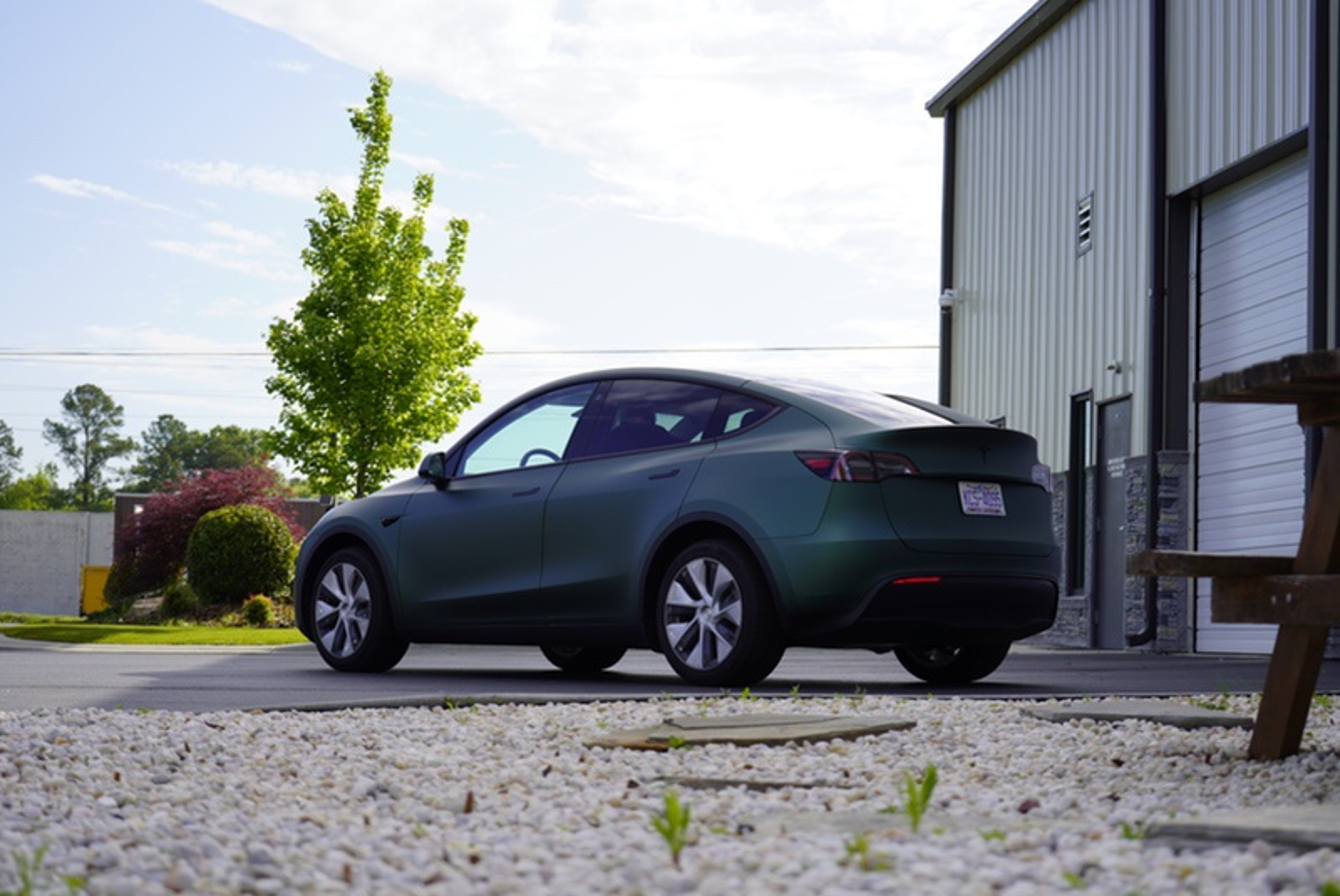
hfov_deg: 31.4
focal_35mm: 64
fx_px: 2384
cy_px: 448
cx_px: 670
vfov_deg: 21.3
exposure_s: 1/500
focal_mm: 64
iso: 100
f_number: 5.6
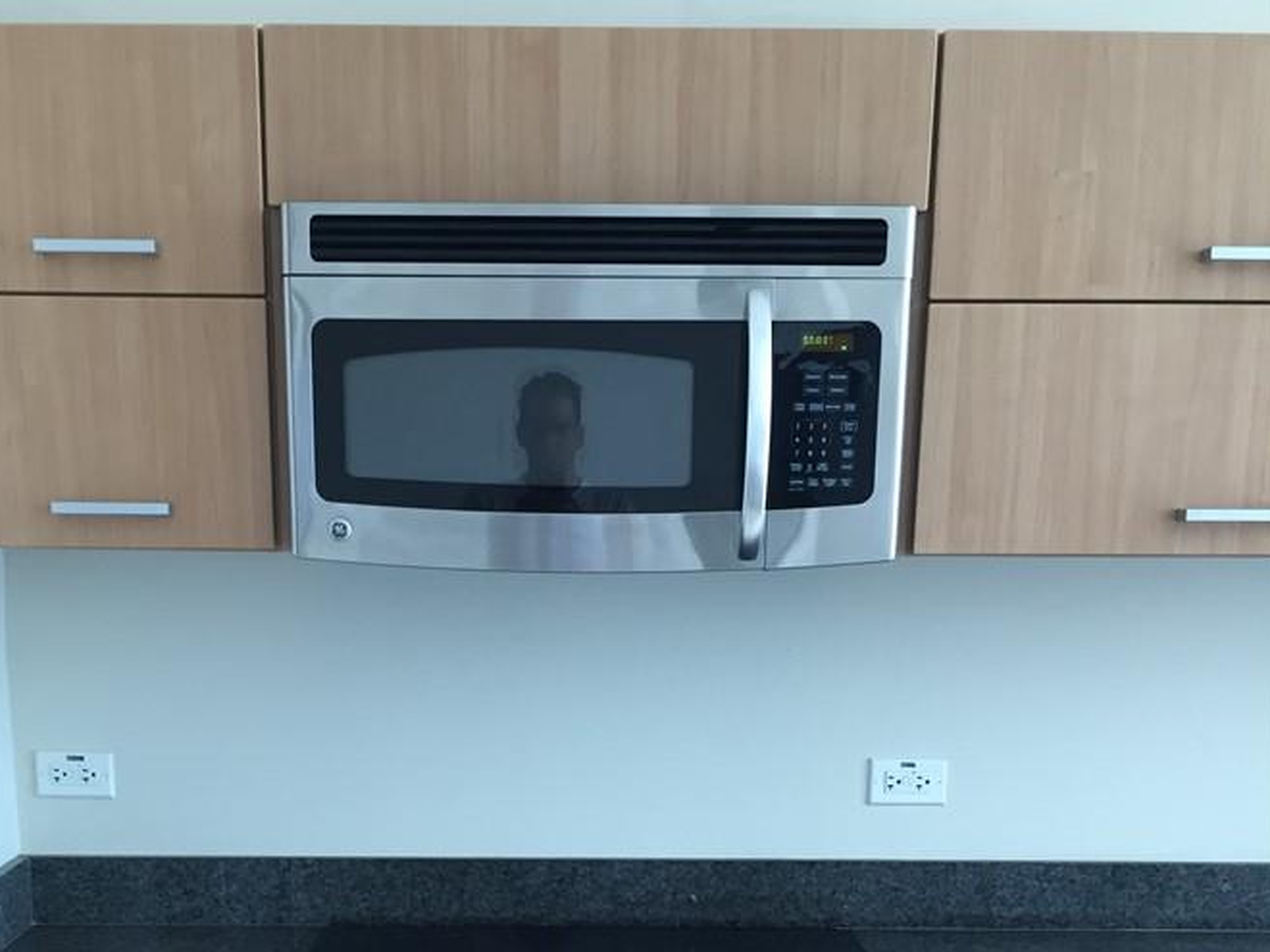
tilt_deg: -12.0
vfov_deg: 30.7
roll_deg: -0.3
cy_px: 862
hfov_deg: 42.0
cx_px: 541
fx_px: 1651
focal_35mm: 45
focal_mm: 4.15
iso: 64
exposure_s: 1/30
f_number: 2.2
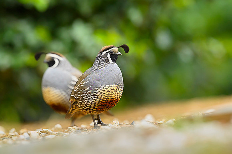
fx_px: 3669
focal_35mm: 570
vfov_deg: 2.4
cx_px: 141
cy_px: 84
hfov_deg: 3.6
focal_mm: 400
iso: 800
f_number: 4
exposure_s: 1/400
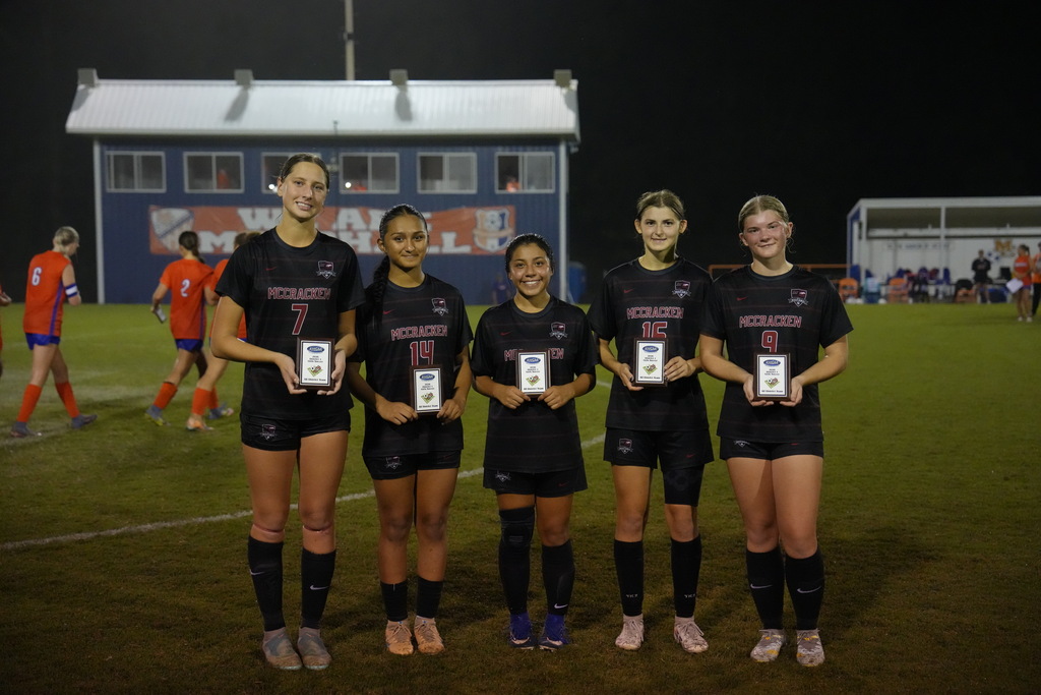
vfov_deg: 25.1
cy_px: 348
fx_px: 1562
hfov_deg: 36.9
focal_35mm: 54
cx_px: 520
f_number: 2.8
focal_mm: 54
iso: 10000
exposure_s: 1/1000
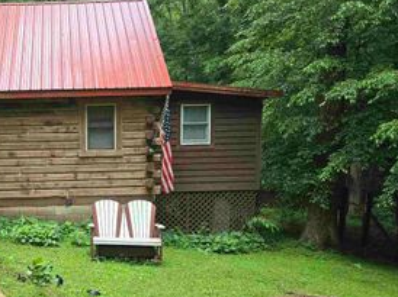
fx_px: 482
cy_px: 173
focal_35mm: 42
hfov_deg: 42.4
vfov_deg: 34.2
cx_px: 67
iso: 125
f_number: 1.7
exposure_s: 1/180
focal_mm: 6.3
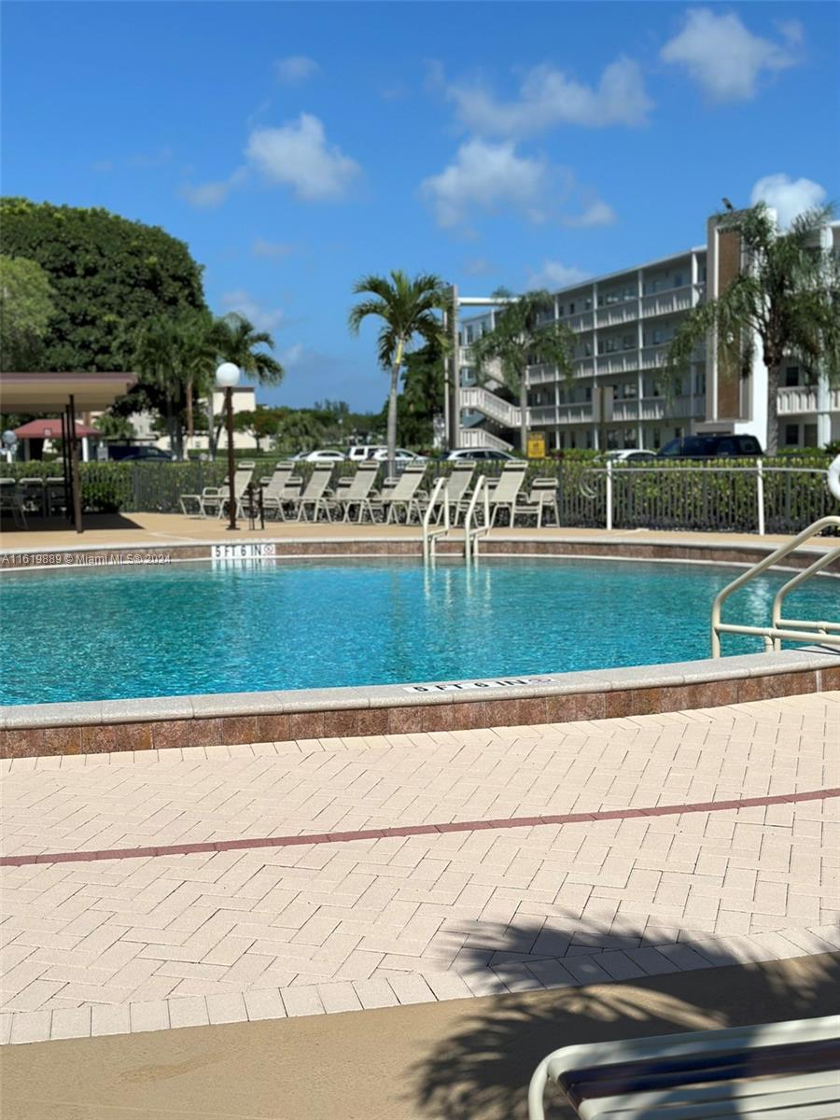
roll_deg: -0.3
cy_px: 560
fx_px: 1553
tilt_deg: -4.4
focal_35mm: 48
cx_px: 420
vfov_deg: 39.7
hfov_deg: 30.3
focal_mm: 6.86
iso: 100
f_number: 1.78
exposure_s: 1/13699
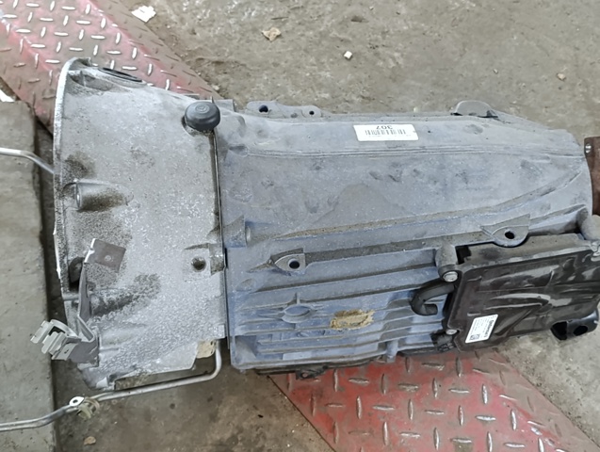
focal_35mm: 46
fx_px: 799
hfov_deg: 41.2
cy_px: 226
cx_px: 300
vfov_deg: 31.6
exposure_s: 1/25
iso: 1250
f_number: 1.7
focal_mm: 6.11
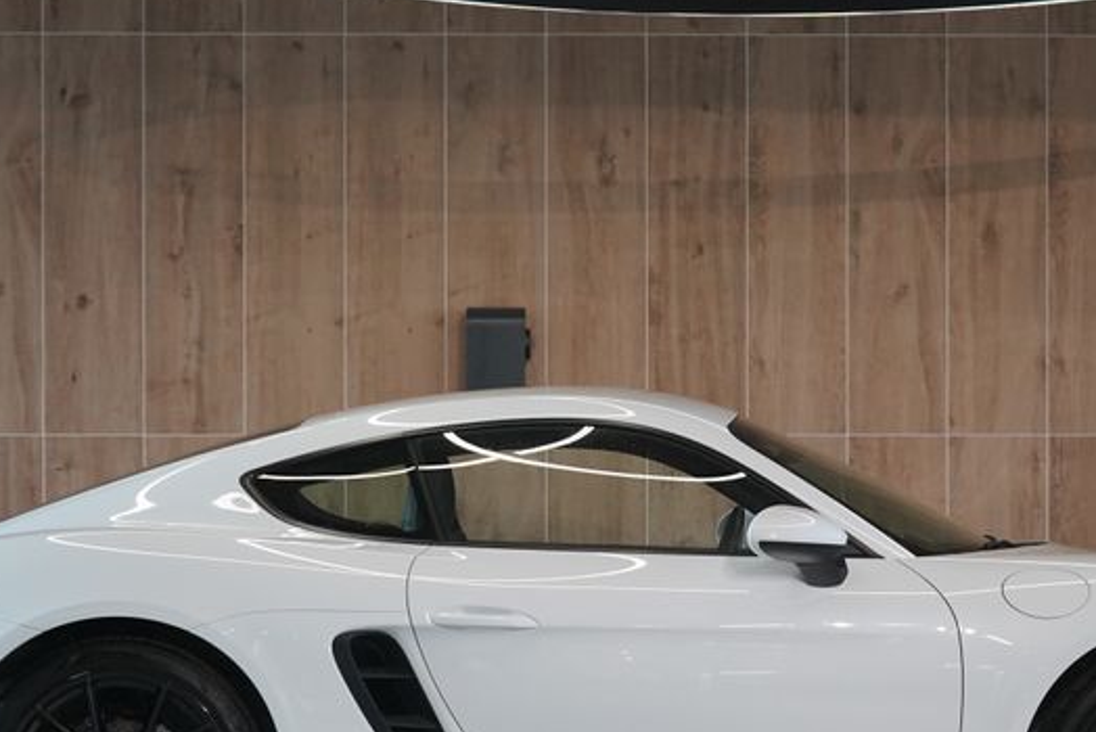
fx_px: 3747
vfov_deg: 11.1
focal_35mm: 123
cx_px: 669
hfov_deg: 16.6
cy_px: 551
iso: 3200
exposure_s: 1/160
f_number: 5.6
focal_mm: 63
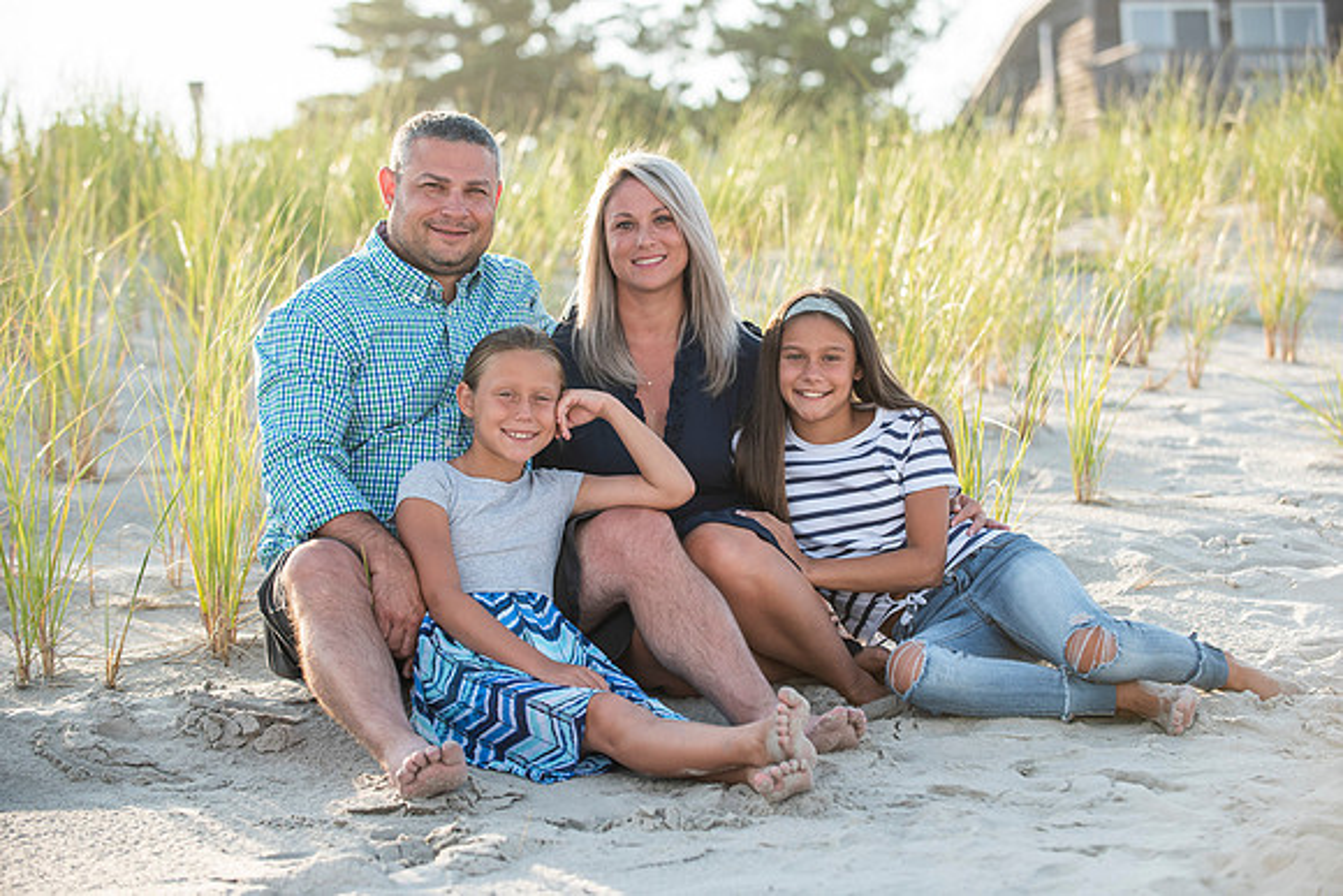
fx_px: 3545
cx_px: 672
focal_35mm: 95
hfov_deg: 21.5
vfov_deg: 14.4
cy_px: 448
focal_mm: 95
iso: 250
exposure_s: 1/800
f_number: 4
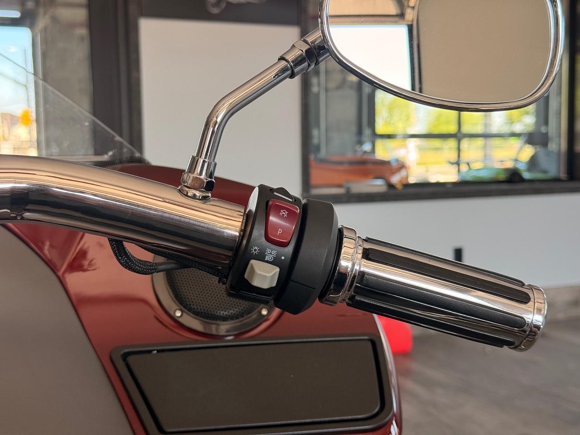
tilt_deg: -3.7
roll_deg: +0.8
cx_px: 290
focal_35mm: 48
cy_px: 218
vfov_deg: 30.3
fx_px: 804
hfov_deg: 39.7
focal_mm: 6.76
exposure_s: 1/192
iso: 64
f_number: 1.78
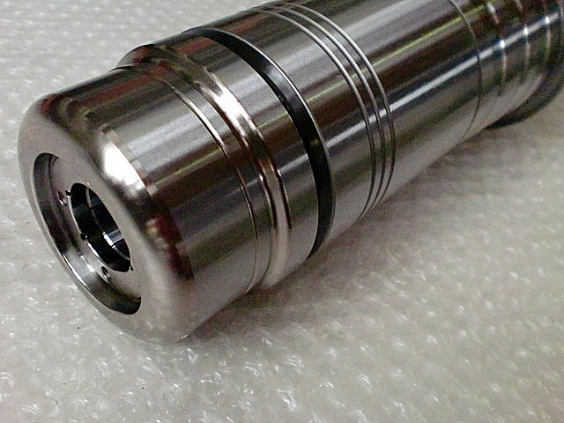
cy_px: 212
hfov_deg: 52.6
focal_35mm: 35
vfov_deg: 40.7
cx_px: 282
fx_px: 570
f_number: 3.1
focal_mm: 6.3
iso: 1250
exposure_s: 1/60
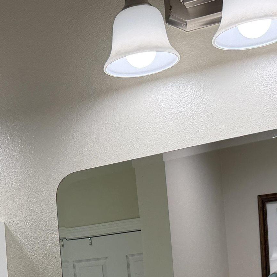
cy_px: 350
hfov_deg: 22.3
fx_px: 688
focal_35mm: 76
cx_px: 40
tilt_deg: -0.5
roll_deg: +3.8
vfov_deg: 20.9
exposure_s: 1/289
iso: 80
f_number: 1.78
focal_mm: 6.76
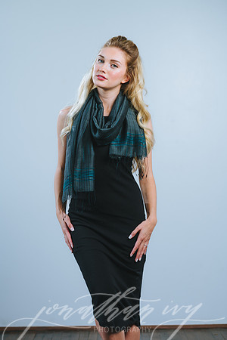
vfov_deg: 23.9
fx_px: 804
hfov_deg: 16.1
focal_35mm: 85
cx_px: 114
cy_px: 170
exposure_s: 1/200
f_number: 4
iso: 100
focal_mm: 85
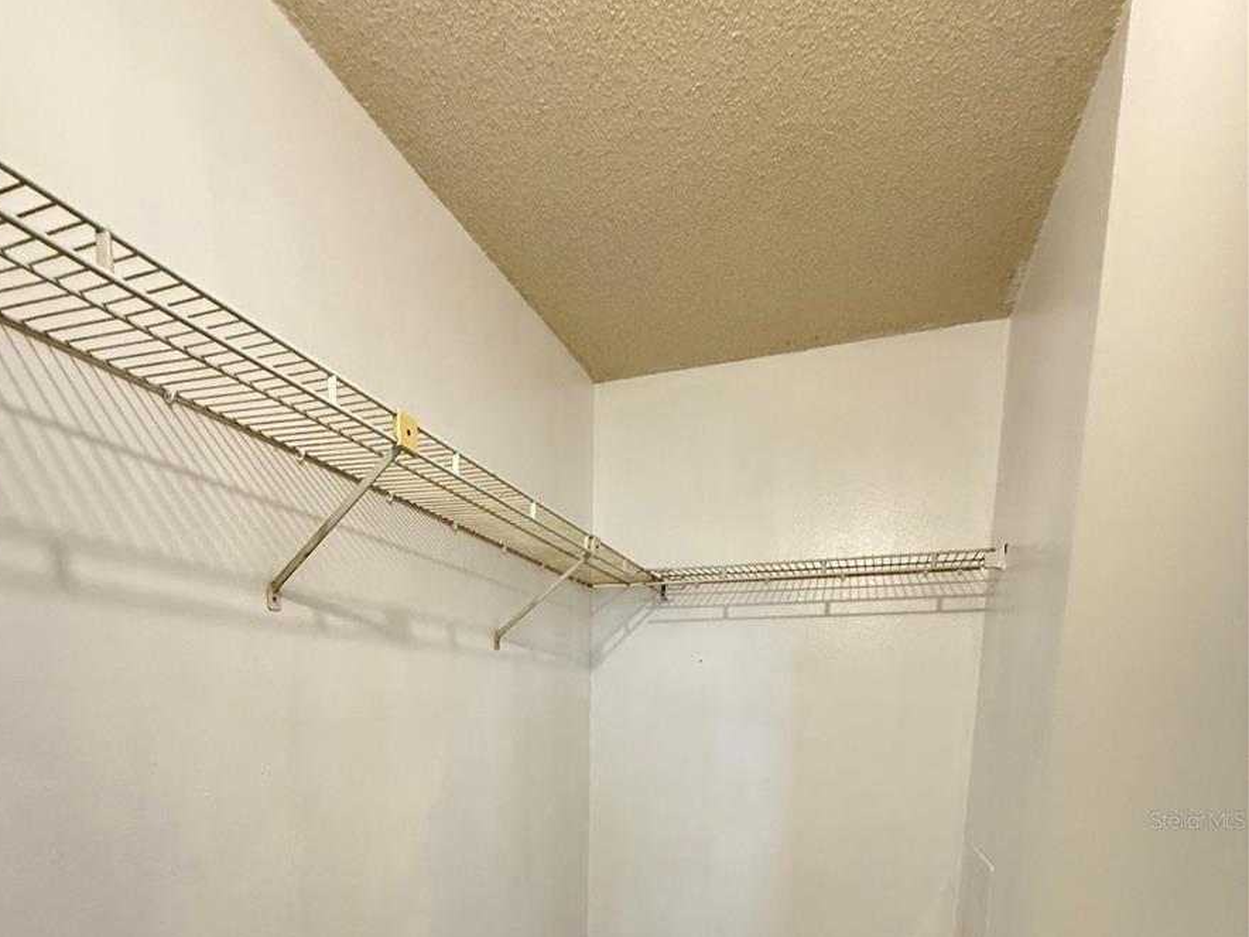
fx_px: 686
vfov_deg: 59.8
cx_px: 615
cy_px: 820
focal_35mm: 19
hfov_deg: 84.7
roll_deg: -0.1
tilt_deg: -7.6
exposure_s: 1/60
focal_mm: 2.22
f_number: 2.2
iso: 400
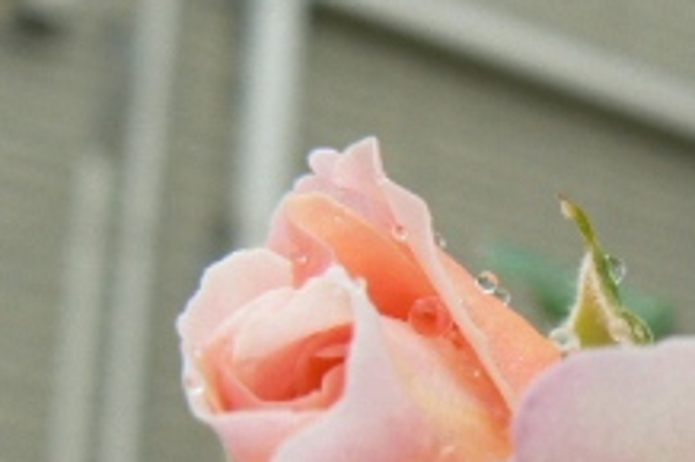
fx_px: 1485
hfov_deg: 25.8
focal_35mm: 77
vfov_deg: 17.5
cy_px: 401
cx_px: 567
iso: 100
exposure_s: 1/200
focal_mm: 6
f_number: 4
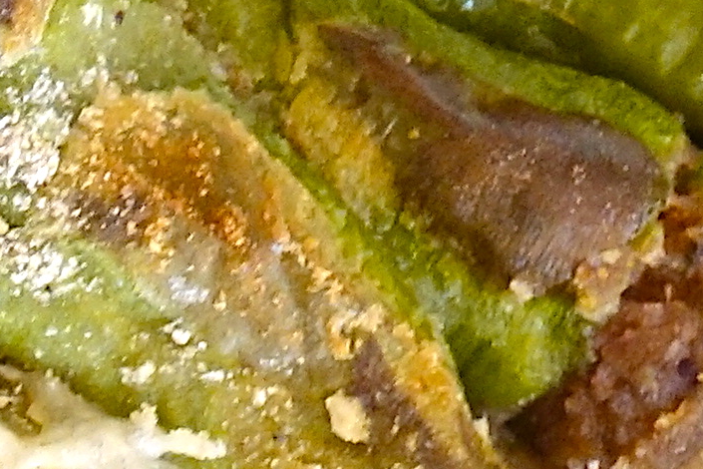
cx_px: -729
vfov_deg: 5.2
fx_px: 5155
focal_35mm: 264
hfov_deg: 7.5
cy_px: 524
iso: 1000
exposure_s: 1/40
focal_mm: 12.56
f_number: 2.8
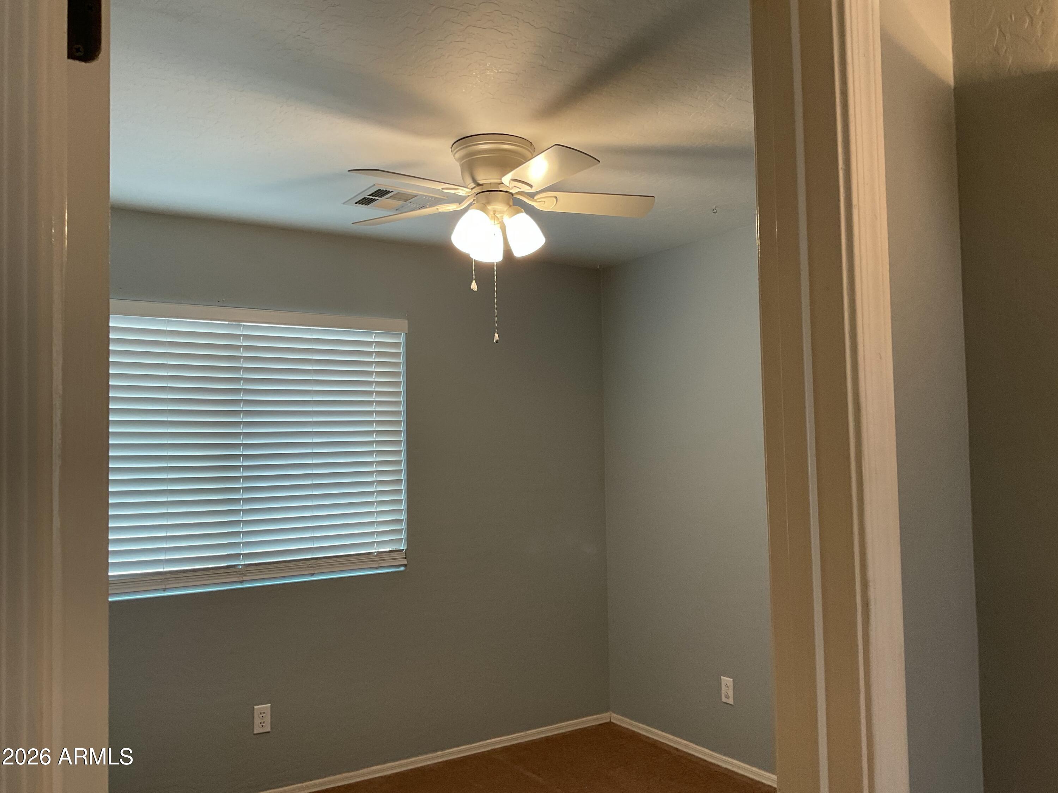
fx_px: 886
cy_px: 396
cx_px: 529
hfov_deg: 61.7
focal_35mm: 29
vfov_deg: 48.2
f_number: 1.8
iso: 50
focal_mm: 3
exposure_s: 1/60
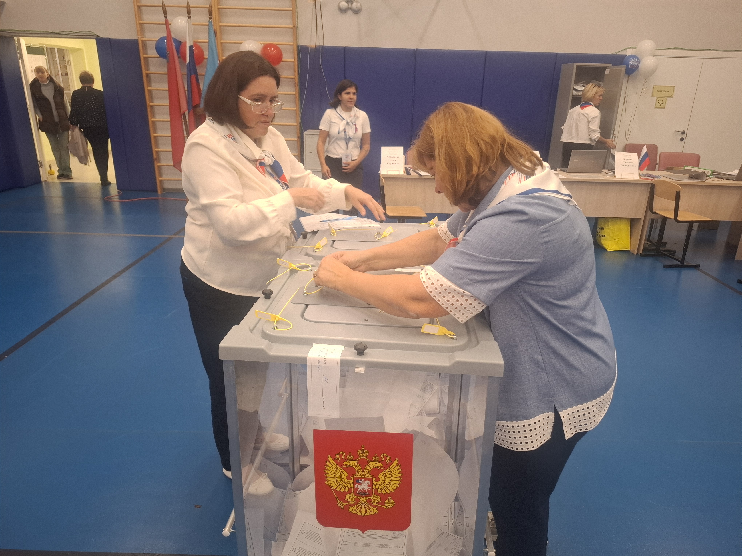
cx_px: 371
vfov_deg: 58.9
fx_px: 493
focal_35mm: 23
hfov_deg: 73.9
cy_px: 278
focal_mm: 5.54
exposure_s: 1/50
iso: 200
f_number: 1.8
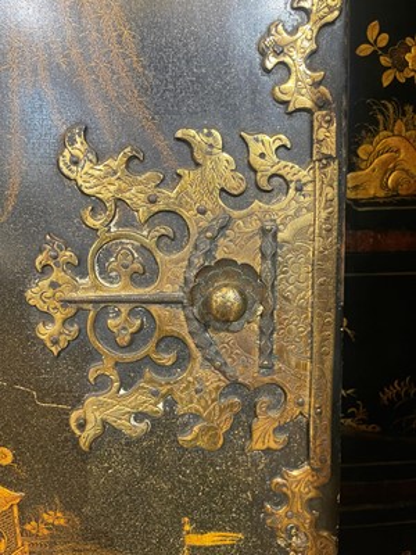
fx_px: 401
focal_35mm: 25
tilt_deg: -5.7
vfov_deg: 69.4
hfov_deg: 54.9
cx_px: 208
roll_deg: +0.4
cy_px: 278
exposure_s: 1/50
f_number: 1.6
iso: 500
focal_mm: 5.1
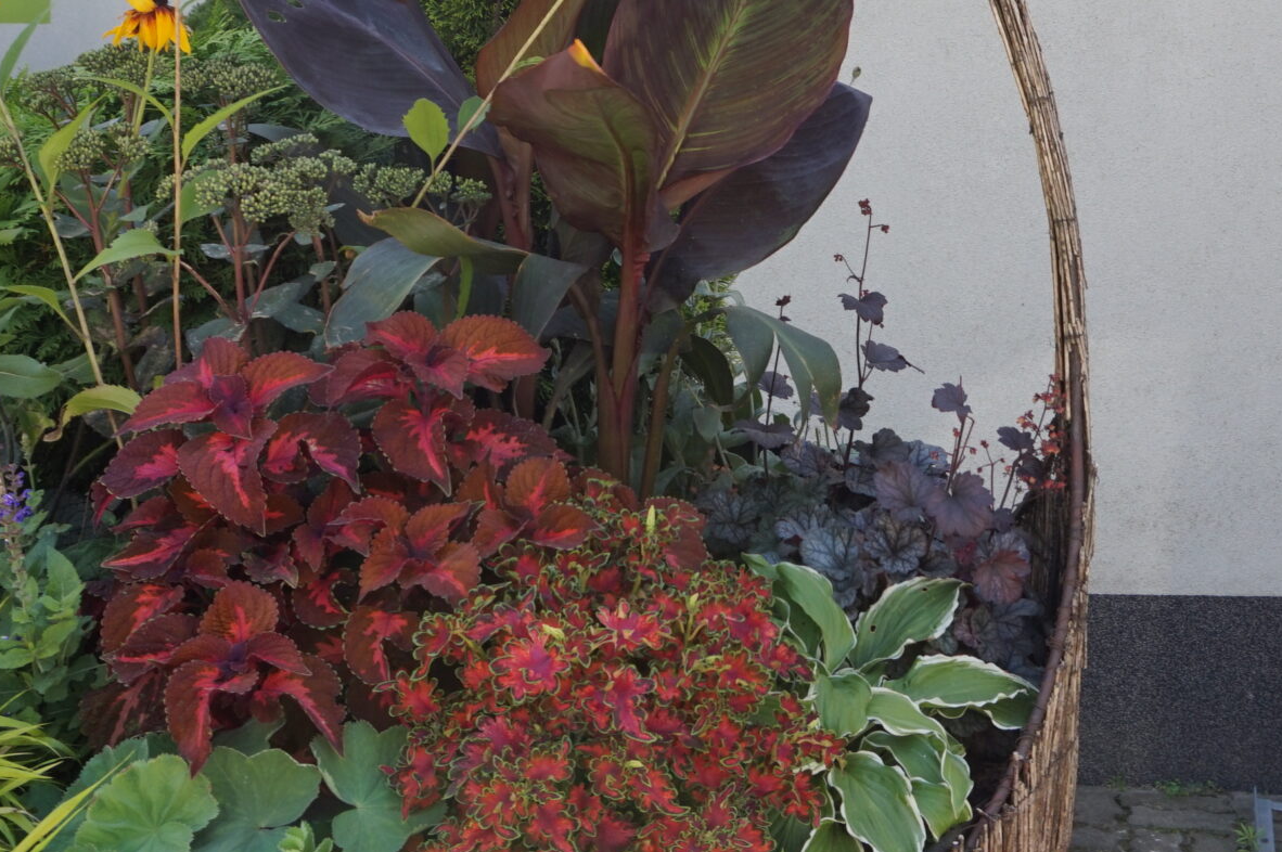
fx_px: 1850
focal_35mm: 52
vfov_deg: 25.1
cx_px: 807
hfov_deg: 38.0
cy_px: 73
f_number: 6.3
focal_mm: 16
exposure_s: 1/100
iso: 100
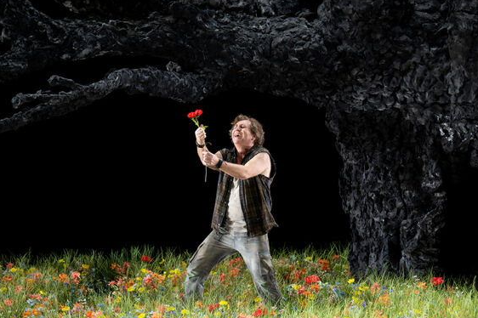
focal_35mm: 203
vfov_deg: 6.8
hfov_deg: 10.1
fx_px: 2694
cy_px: 153
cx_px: 240
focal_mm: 190
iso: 2500
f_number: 6.3
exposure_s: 1/400
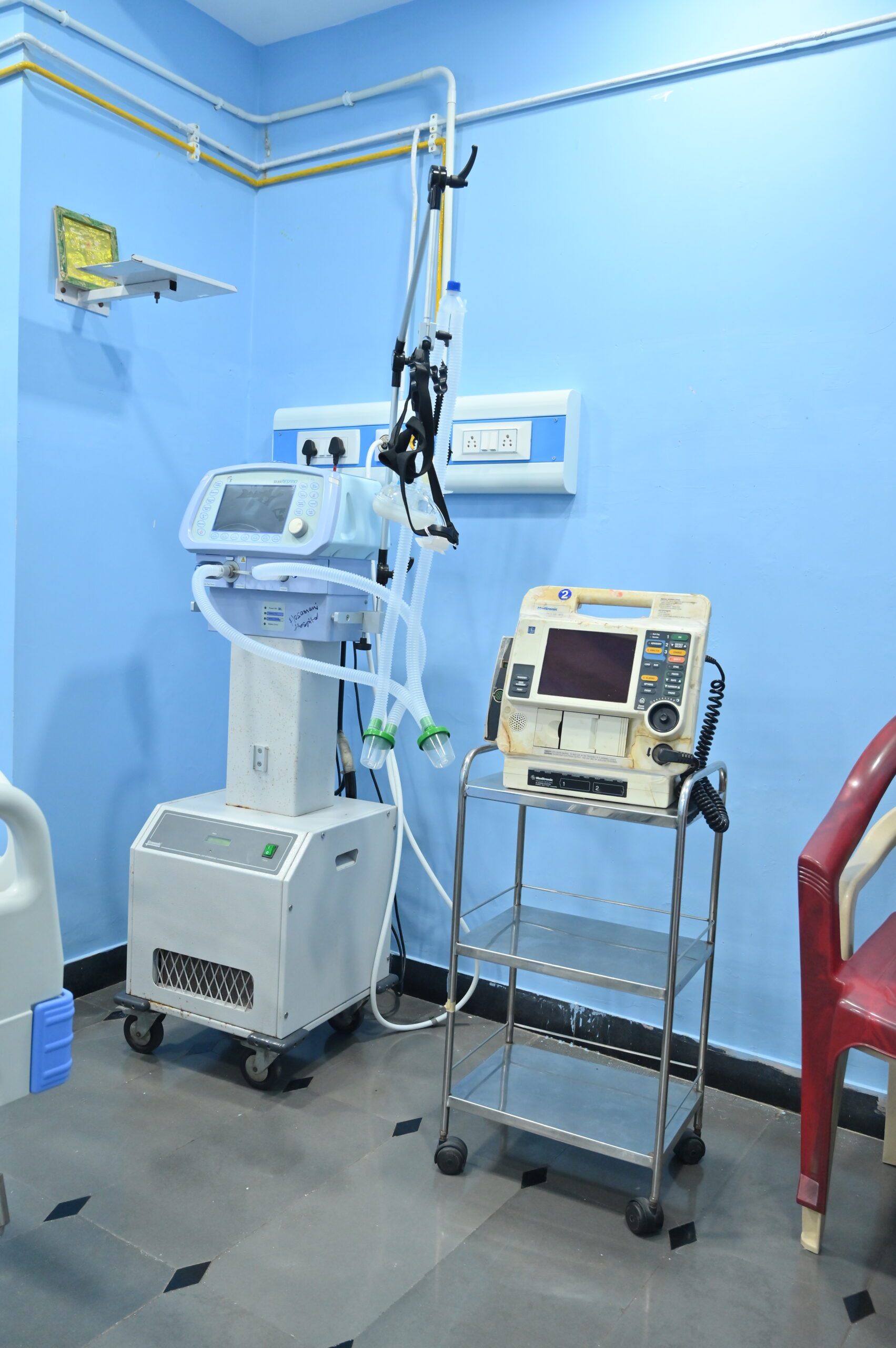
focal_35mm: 29
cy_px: 674
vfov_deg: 63.7
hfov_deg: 44.9
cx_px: 448
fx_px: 1084
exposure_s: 1/125
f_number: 4.5
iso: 2000
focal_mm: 29
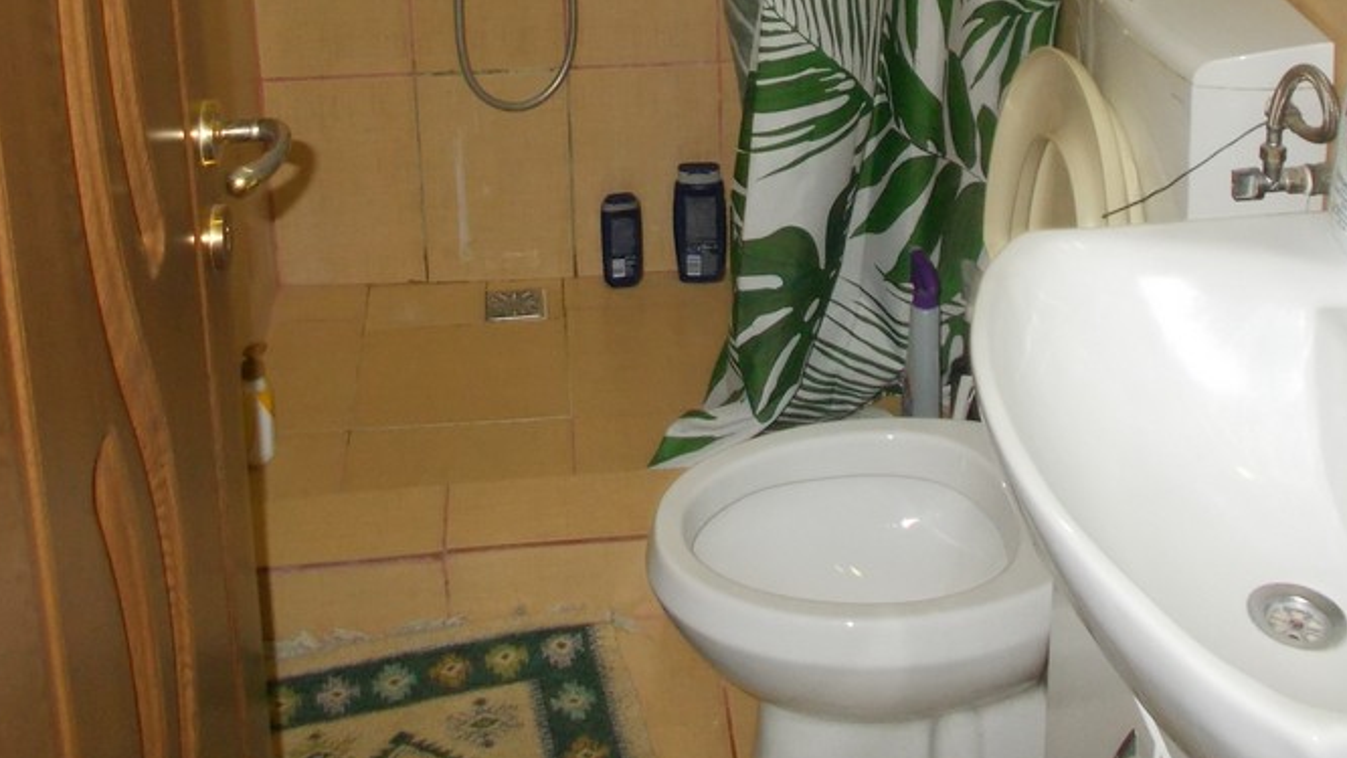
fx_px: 1822
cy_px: -113
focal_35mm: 51
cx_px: 696
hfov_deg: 40.6
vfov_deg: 22.0
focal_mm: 4.6
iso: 200
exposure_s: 1/25
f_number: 3.2
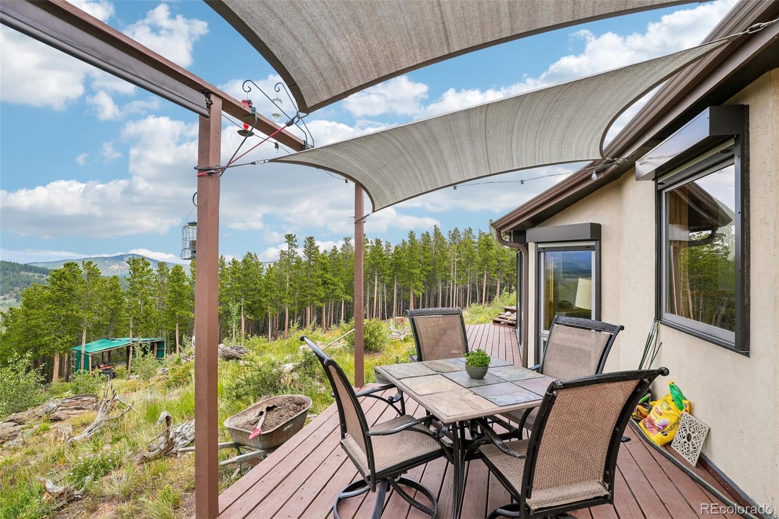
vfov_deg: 72.0
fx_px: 357
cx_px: 390
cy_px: 260
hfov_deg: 95.0
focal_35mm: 16
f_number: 8
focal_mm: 11
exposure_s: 1/250
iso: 100
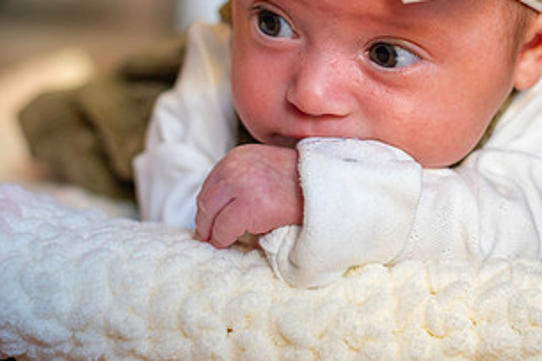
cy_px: 52
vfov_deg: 14.3
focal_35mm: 95
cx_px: 400
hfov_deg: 21.3
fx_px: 1429
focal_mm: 50
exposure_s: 1/60
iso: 1000
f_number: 3.2
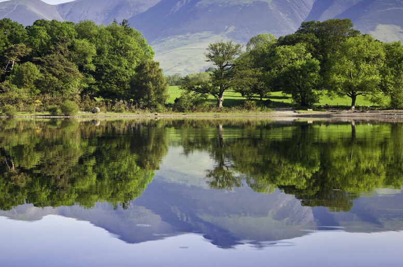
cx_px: 145
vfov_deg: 13.8
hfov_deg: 20.6
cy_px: 110
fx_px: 1107
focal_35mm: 99
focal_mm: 50
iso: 200
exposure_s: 1/125
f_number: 9
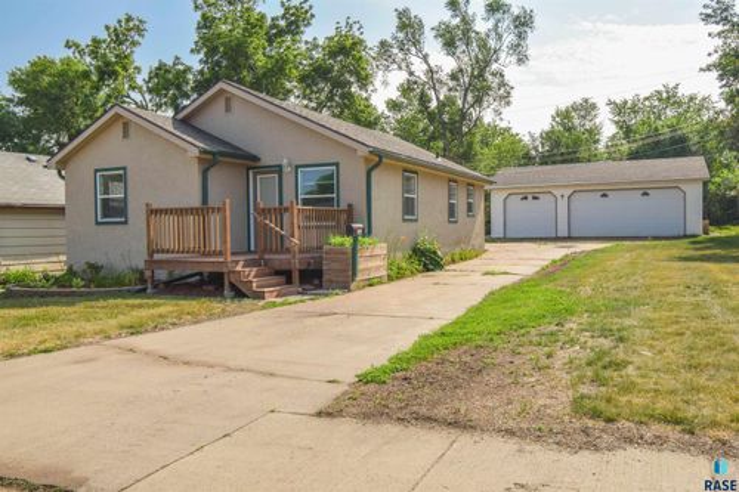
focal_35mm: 30
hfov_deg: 61.9
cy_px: 246
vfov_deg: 43.6
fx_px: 616
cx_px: 370
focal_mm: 20
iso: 200
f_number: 10
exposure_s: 1/400
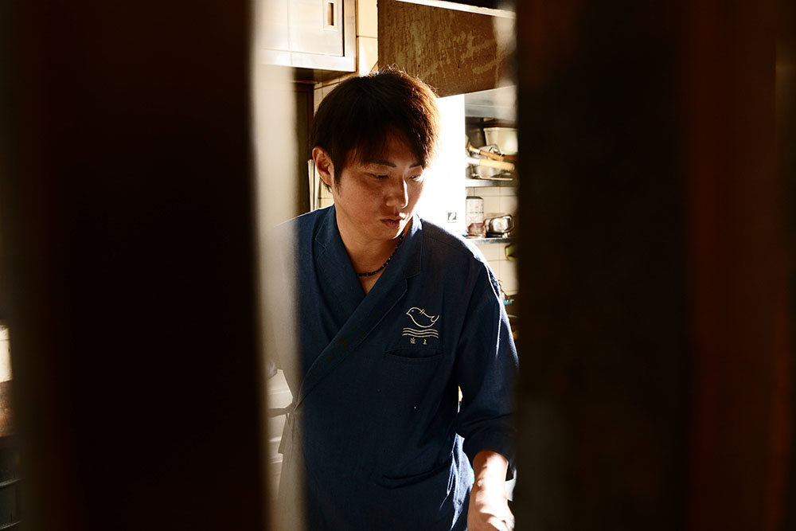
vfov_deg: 38.8
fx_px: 754
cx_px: 398
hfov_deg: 55.7
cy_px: 266
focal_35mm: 34
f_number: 6.3
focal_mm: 34.1
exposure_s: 1/100
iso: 400
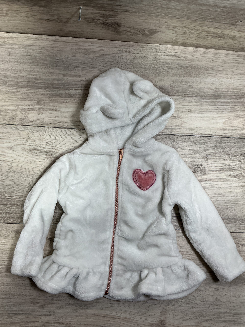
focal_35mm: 29
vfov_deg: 61.7
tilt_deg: -83.3
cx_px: 122
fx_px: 274
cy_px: 164
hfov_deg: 48.2
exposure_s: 1/100
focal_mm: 3
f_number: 1.8
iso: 64
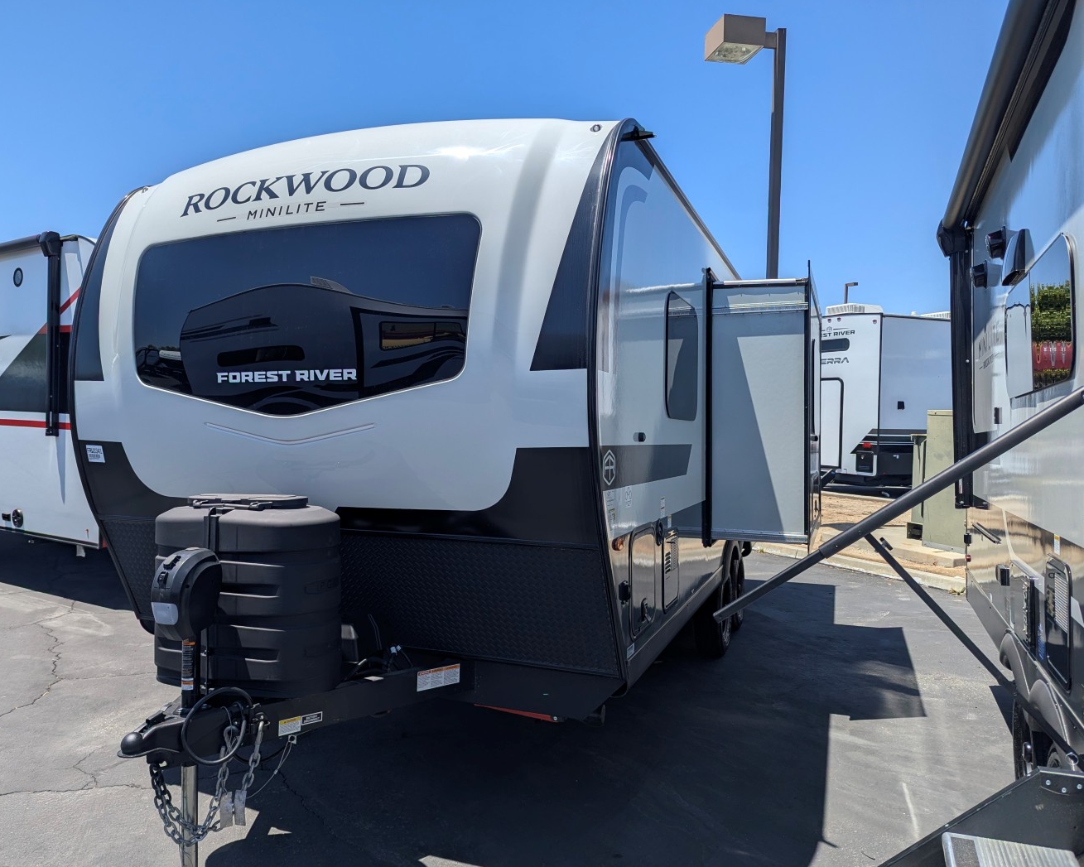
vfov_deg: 56.8
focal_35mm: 25
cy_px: 433
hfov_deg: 68.1
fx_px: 802
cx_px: 515
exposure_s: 1/2833
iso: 46
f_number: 1.85
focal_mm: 6.81
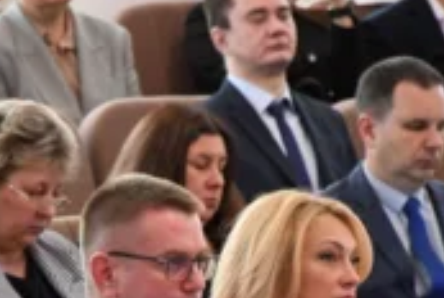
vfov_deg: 2.8
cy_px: 317
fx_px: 5992
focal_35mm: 485
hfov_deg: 4.2
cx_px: 146
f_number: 5.6
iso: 3200
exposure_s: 1/60
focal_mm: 140
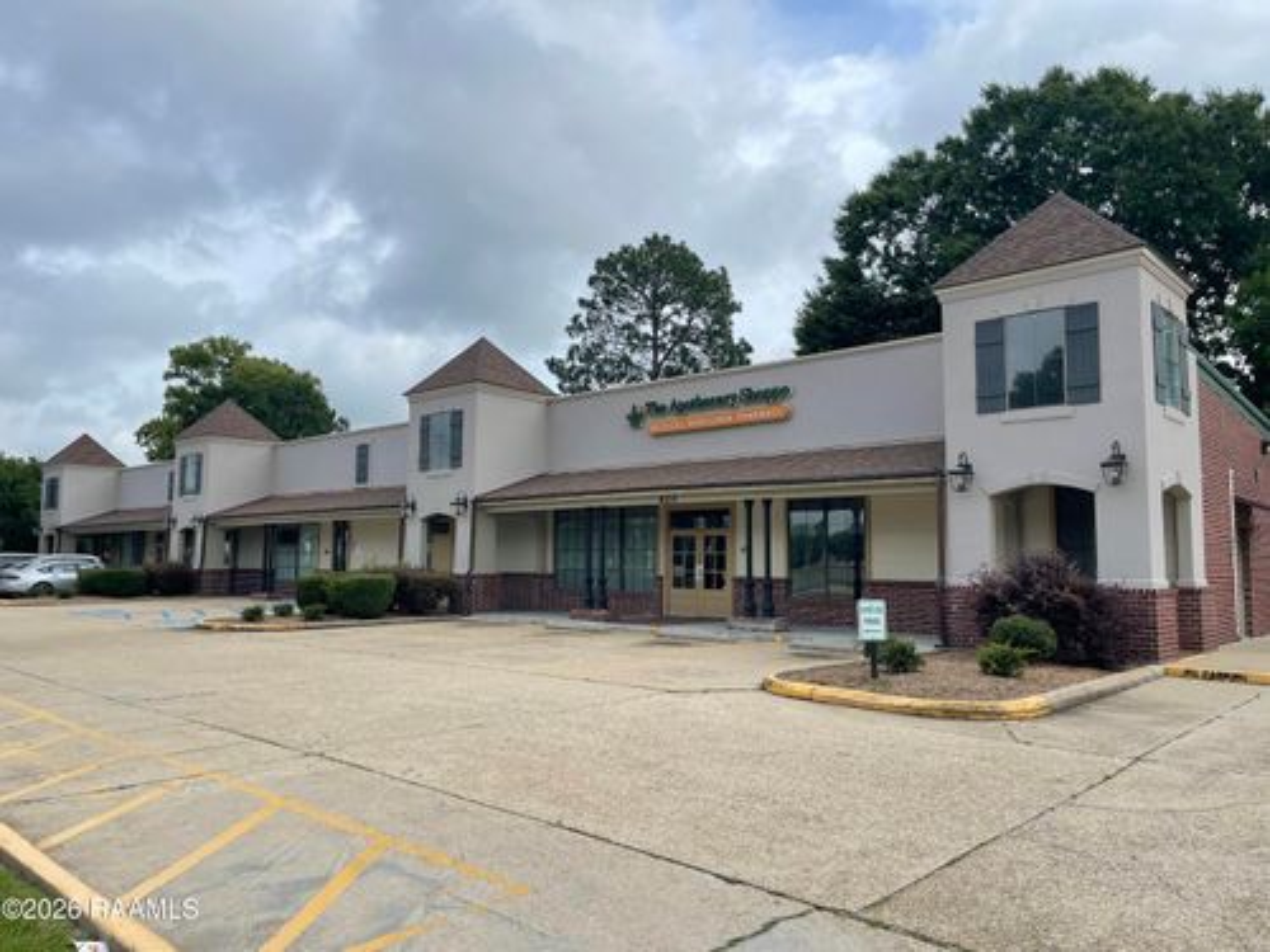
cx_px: 635
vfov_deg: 54.9
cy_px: 476
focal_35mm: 25
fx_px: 917
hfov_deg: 69.4
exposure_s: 1/3165
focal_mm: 5.1
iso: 32
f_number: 1.6
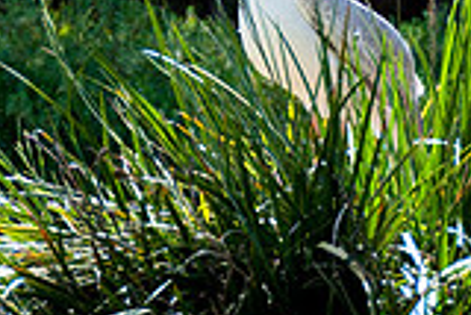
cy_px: -250
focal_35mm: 316
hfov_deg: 6.5
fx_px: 4143
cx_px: 308
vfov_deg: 4.3
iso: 640
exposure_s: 1/1000
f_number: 5.3
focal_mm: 75
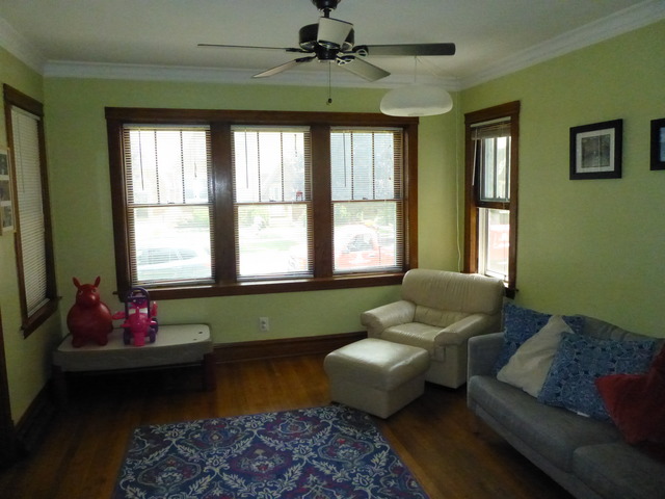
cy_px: 250
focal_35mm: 25
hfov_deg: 69.4
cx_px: 332
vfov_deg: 54.9
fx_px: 480
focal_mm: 4.5
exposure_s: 1/1000
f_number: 3.1
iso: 1600
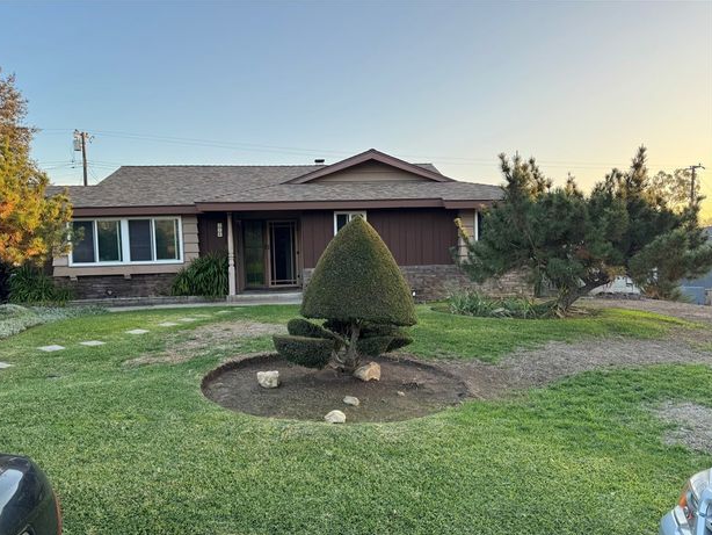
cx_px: 343
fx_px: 514
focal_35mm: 25
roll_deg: +2.4
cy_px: 277
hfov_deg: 69.3
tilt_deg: -3.4
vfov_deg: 54.9
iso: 80
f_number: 1.78
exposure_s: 1/428
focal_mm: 6.76
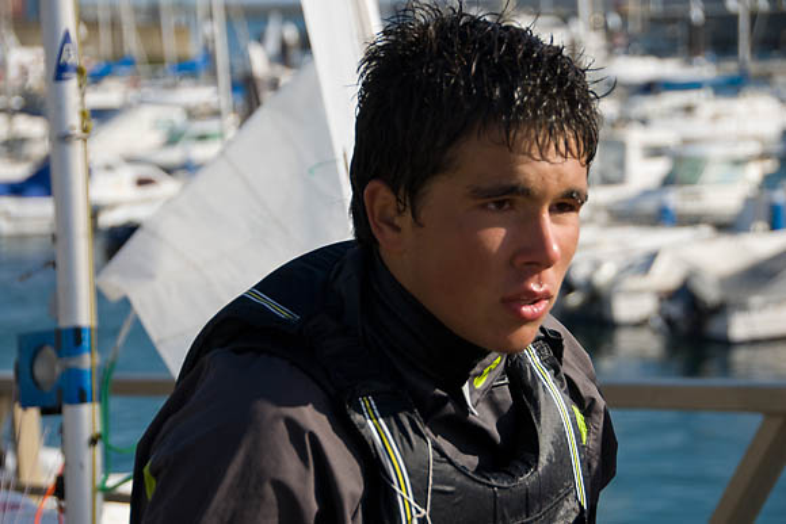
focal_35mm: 105
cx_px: 393
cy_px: 262
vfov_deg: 13.0
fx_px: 2293
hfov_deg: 19.5
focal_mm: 70
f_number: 5.6
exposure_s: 1/800
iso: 200
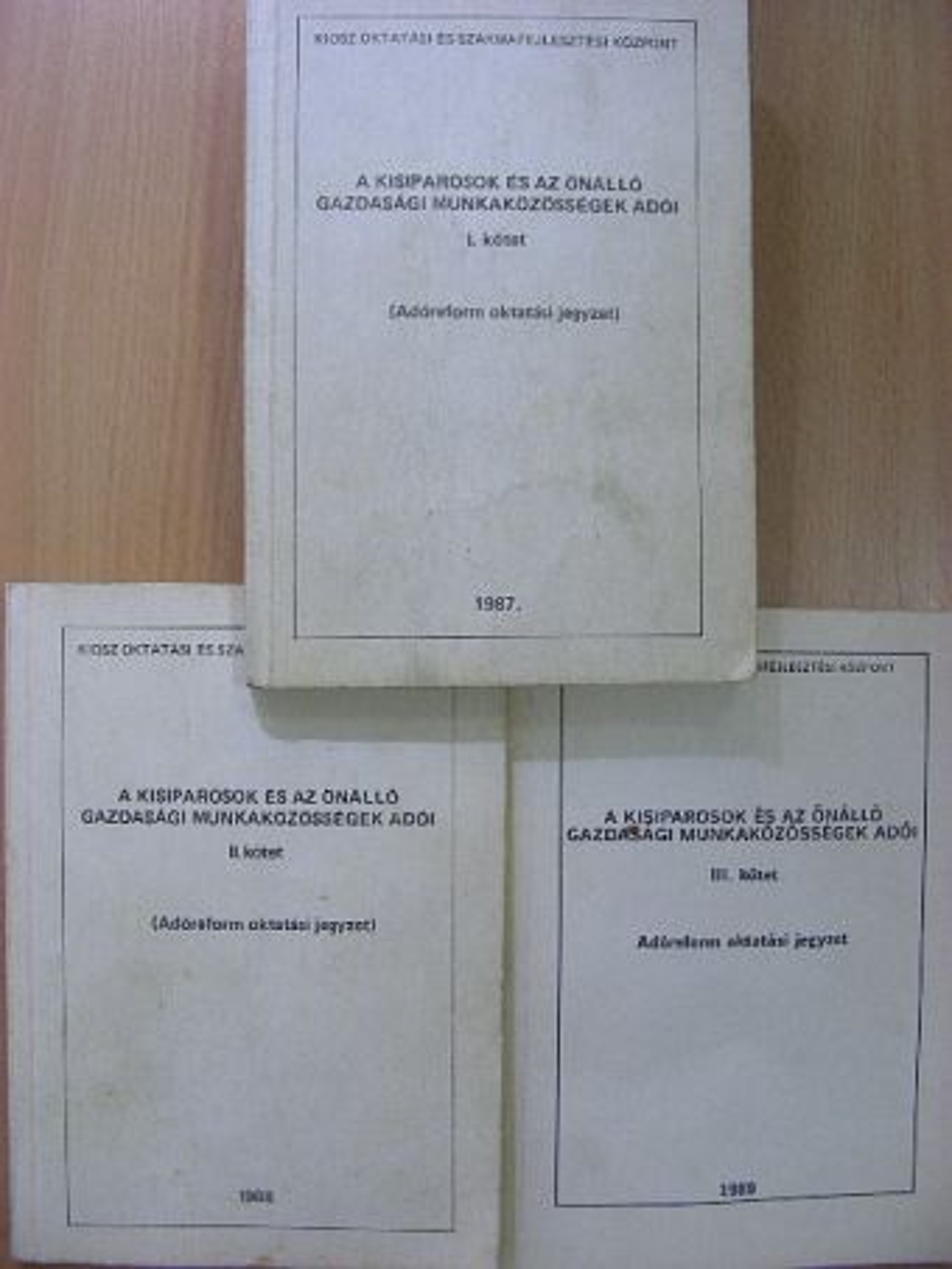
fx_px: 1393
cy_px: 634
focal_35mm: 38
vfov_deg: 49.0
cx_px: 476
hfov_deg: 37.7
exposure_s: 1/30.2
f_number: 3.5
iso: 122
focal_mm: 6.3
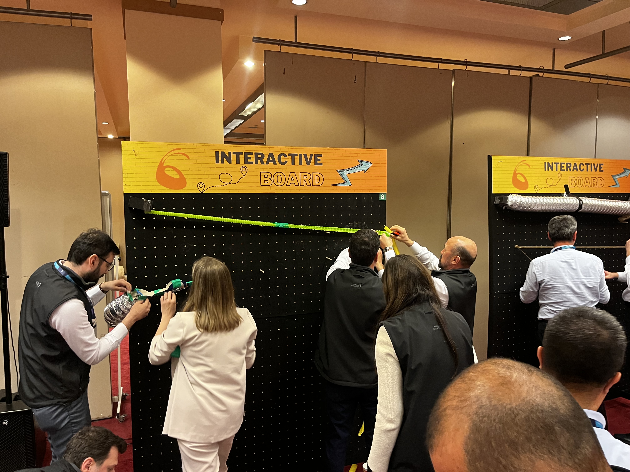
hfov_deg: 67.3
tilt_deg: -4.5
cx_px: 315
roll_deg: -0.3
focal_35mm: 26
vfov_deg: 53.1
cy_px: 236
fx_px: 473
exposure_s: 1/50
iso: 500
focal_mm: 5.1
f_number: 1.6
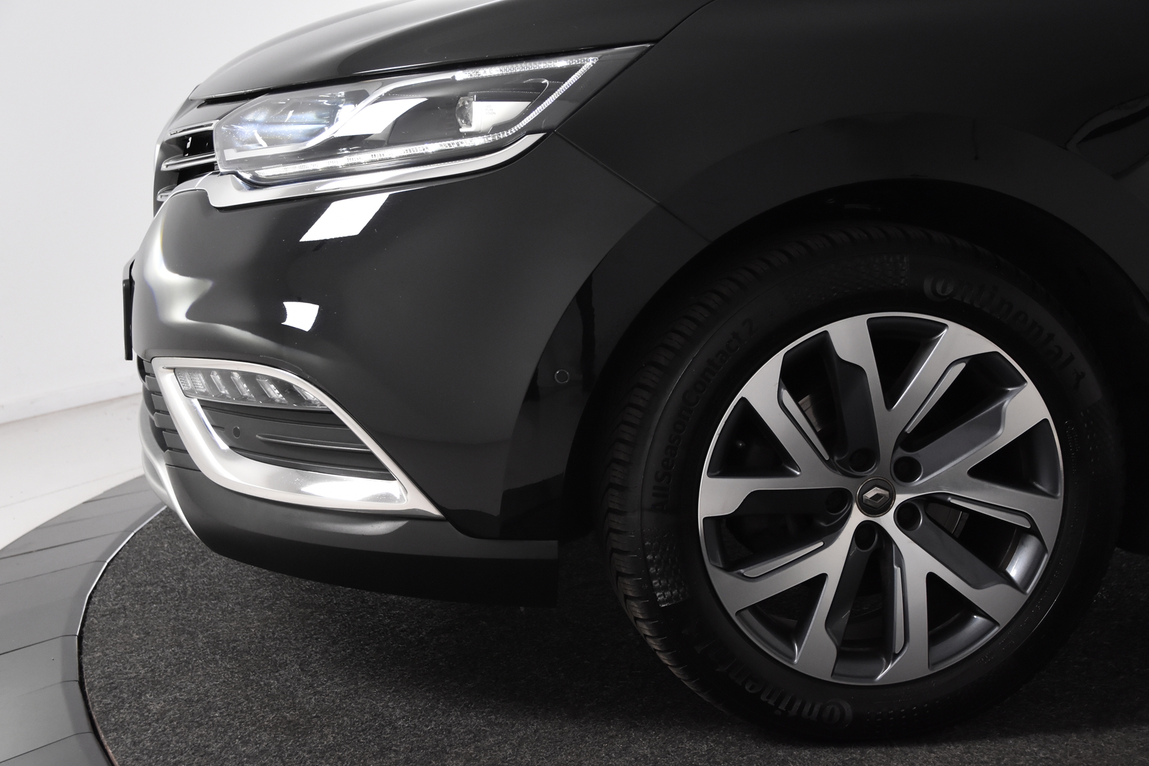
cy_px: 372
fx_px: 1691
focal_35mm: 53
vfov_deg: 25.5
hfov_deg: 37.5
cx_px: 556
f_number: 5
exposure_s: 1/100
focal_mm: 34
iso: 1600
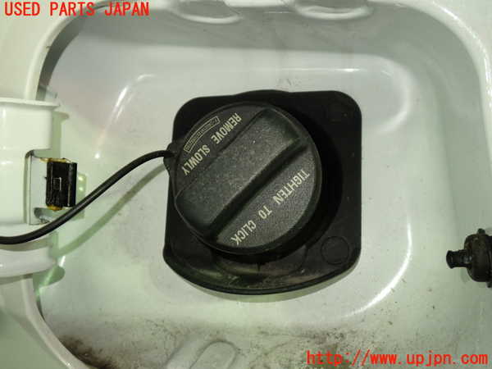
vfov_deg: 44.2
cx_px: 246
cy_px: 184
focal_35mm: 32
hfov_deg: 56.8
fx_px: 455
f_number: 2.4
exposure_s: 1/40
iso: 200
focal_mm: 5.79
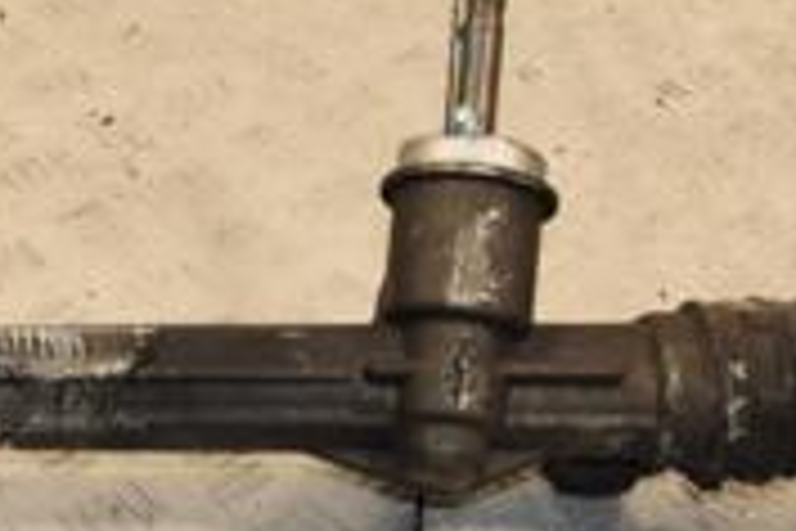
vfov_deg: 12.2
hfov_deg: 17.4
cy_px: 194
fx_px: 2476
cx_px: -153
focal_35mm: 112
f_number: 8
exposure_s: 1/200
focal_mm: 22
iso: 800
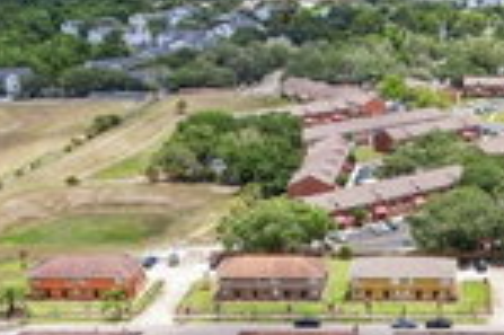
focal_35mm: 71
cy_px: 291
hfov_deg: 27.5
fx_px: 993
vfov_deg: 18.9
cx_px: 450
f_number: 2.8
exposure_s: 1/1250
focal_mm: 8.4
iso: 100
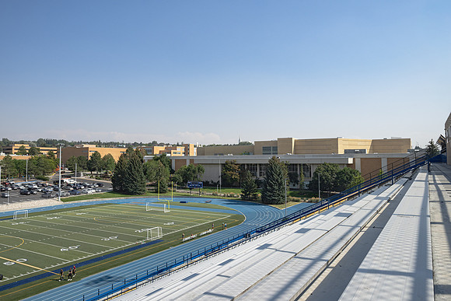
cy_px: 140
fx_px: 336
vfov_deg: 48.2
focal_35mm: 27
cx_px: 226
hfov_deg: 67.8
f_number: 9
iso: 100
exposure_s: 1/640
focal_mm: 25
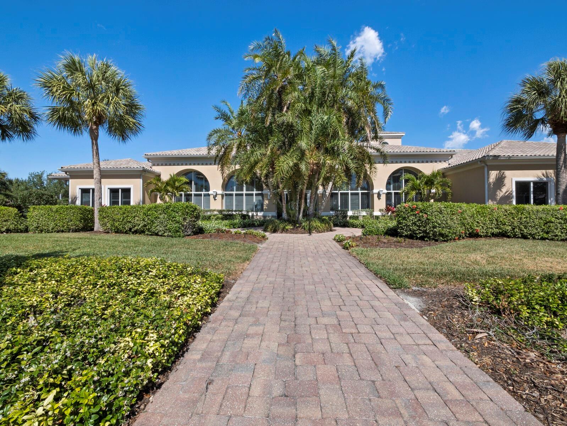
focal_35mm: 14
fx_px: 229
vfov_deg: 85.7
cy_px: 213
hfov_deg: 102.0
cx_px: 284
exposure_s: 1/500
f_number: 10
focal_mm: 7
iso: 320
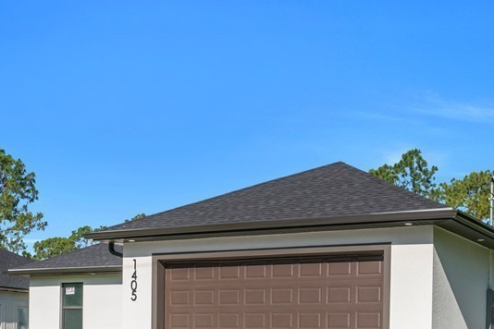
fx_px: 837
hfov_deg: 32.8
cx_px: 285
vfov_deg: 21.8
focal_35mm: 61
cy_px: 285
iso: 100
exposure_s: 1/500
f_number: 8
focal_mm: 20
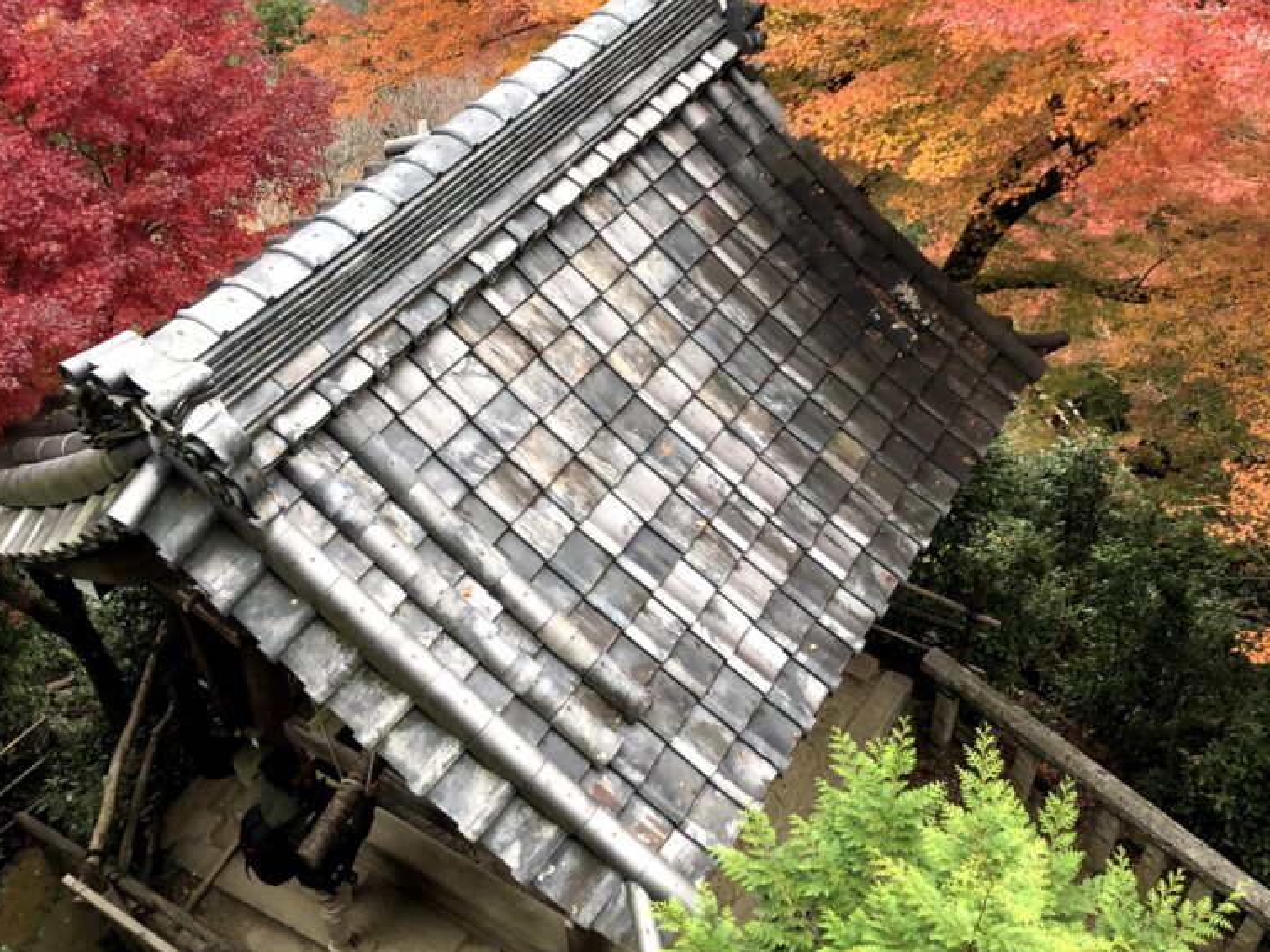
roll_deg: +1.6
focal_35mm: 38
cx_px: 638
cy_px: 429
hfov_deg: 49.0
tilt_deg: -43.0
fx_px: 1394
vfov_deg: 37.7
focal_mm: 4
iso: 64
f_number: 1.8
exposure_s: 1/120
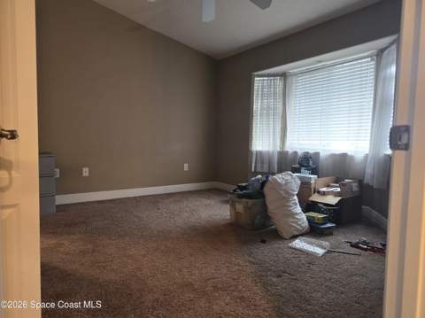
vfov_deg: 58.8
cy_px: 159
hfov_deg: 74.0
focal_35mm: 23
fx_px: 282
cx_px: 212
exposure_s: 1/60
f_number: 1.7
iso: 640
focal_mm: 6.3
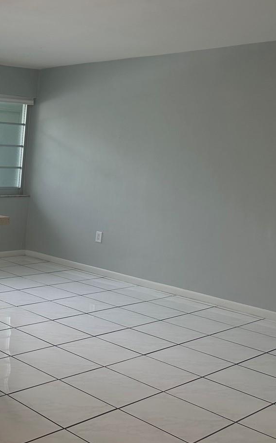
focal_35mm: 45
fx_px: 542
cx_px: -64
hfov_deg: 25.4
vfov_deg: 44.3
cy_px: 245
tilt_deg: -10.2
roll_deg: -2.4
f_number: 1.78
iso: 100
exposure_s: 1/160
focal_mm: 6.86
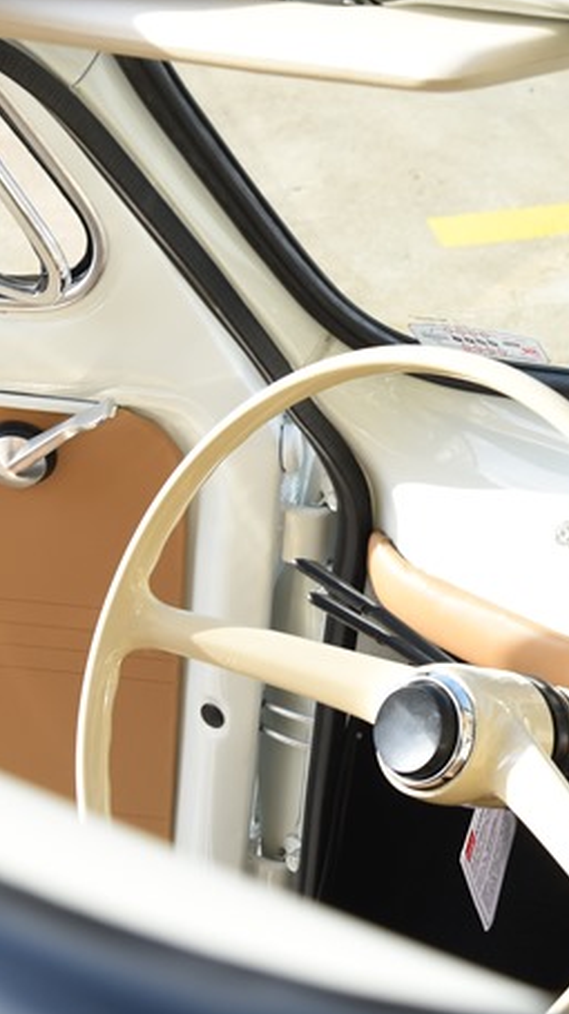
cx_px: 626
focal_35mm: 93
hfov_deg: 12.8
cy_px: 470
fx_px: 2497
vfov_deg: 22.9
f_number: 8
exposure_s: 1/100
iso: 200
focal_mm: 44
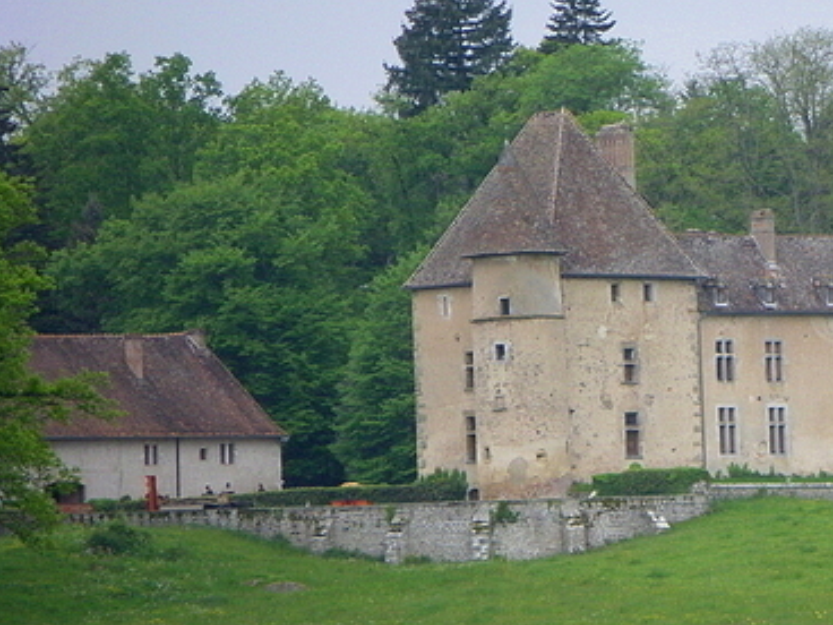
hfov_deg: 4.3
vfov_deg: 3.2
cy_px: 356
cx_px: 711
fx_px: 11118
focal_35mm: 462
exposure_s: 1/250
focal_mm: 44.1
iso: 200
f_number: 5.4
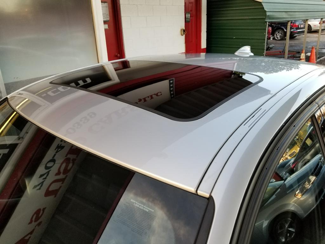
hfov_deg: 67.3
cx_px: 162
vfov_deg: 53.1
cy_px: 122
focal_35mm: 26
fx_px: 244
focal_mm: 4.25
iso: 100
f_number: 1.7
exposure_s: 1/120
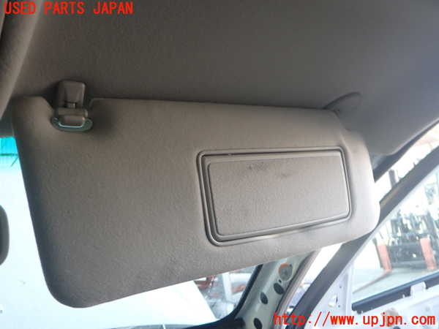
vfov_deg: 46.8
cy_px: 164
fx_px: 380
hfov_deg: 60.0
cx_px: 220
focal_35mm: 30
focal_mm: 5.4
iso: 200
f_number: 2.3
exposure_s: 1/80
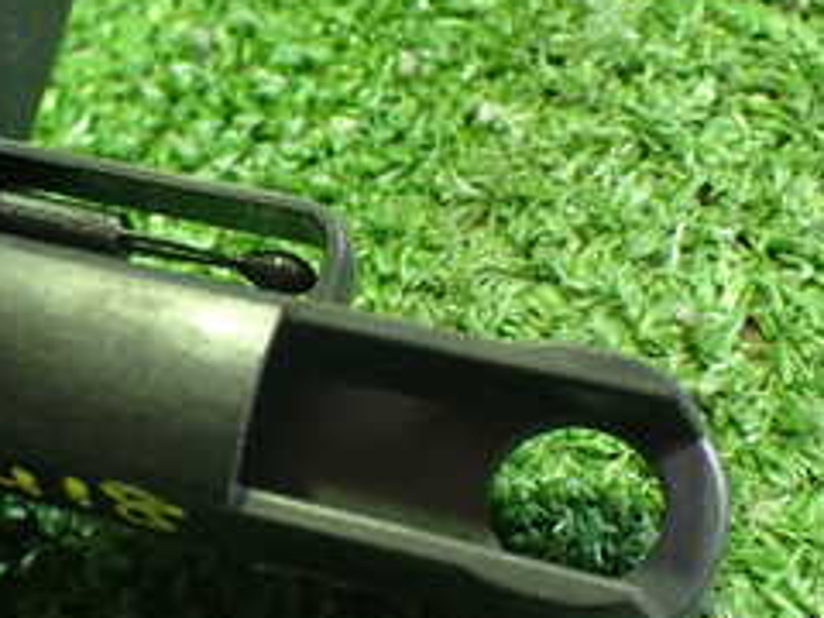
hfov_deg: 25.1
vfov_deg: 19.6
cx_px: 58
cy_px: 316
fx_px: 1785
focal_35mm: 75
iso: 1000
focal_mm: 5.4
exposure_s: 1/30
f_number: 2.3
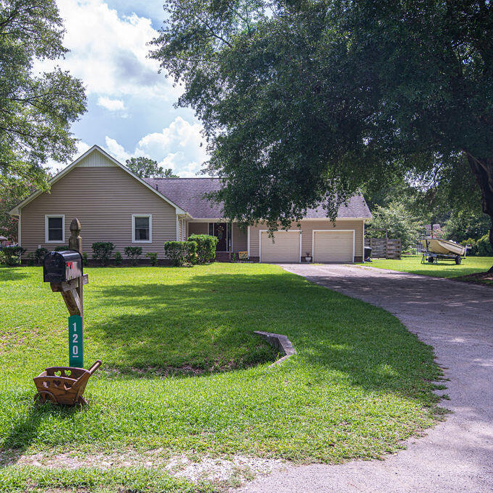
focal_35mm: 31
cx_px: 208
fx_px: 500
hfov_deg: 52.3
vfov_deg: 52.5
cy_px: 250
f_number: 7.1
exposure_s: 1/640
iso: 320
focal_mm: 23
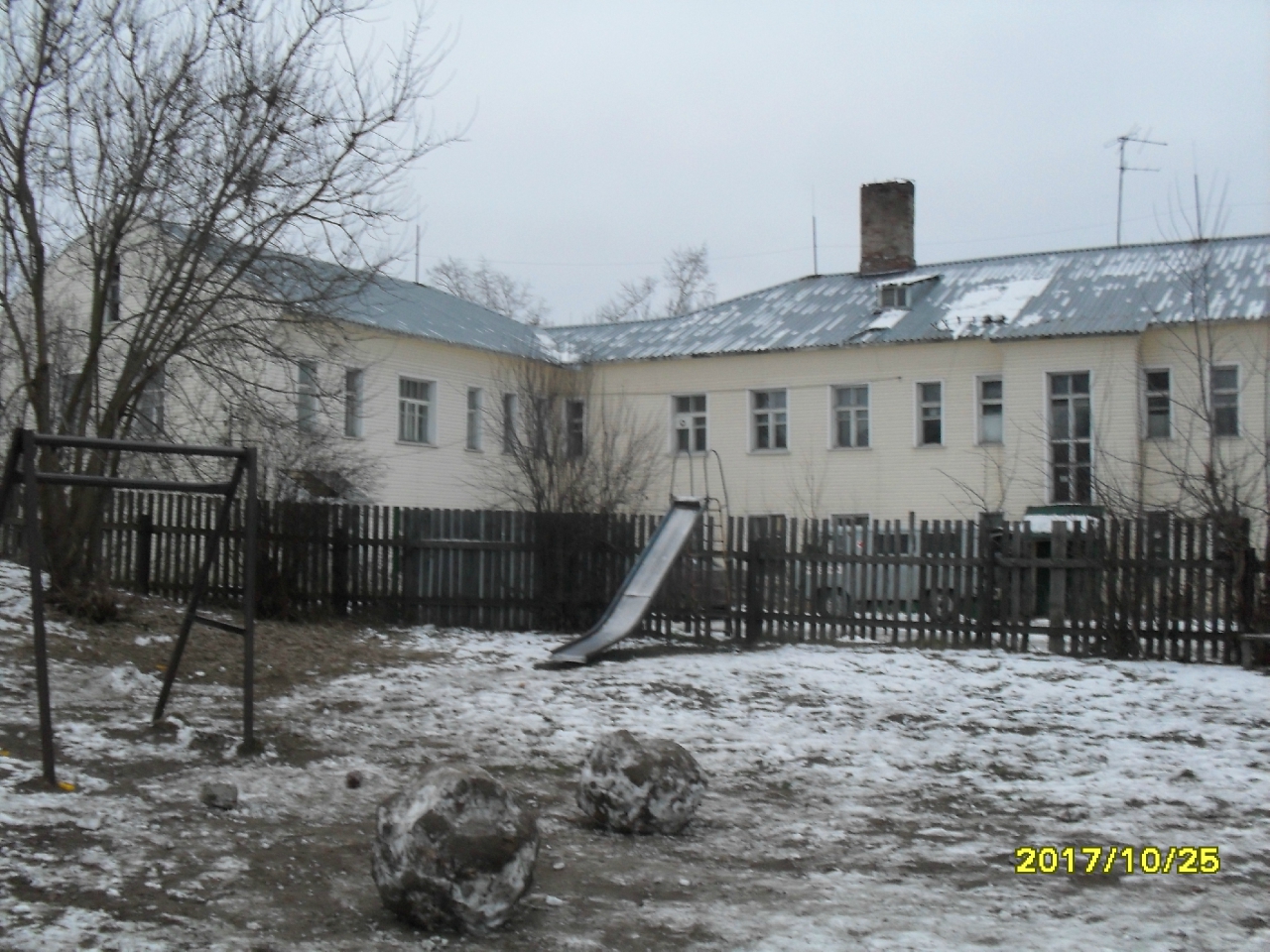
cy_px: 476
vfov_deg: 37.7
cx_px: 635
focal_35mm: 38
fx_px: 1394
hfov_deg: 49.0
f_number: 2.8
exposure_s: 1/30
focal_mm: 6.3
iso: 120
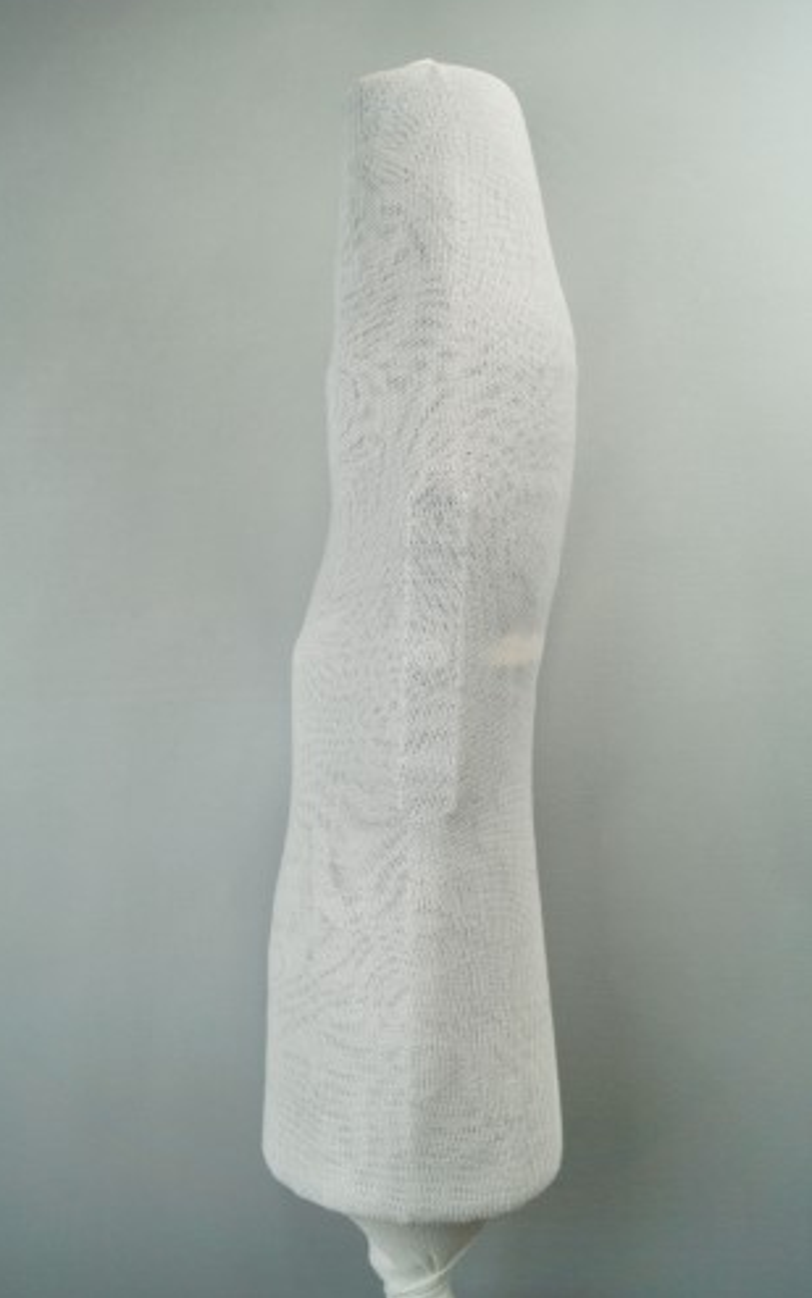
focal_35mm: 34
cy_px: 644
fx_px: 1203
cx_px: 380
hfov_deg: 37.3
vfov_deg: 56.7
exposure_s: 1/160
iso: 100
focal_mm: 22
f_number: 4
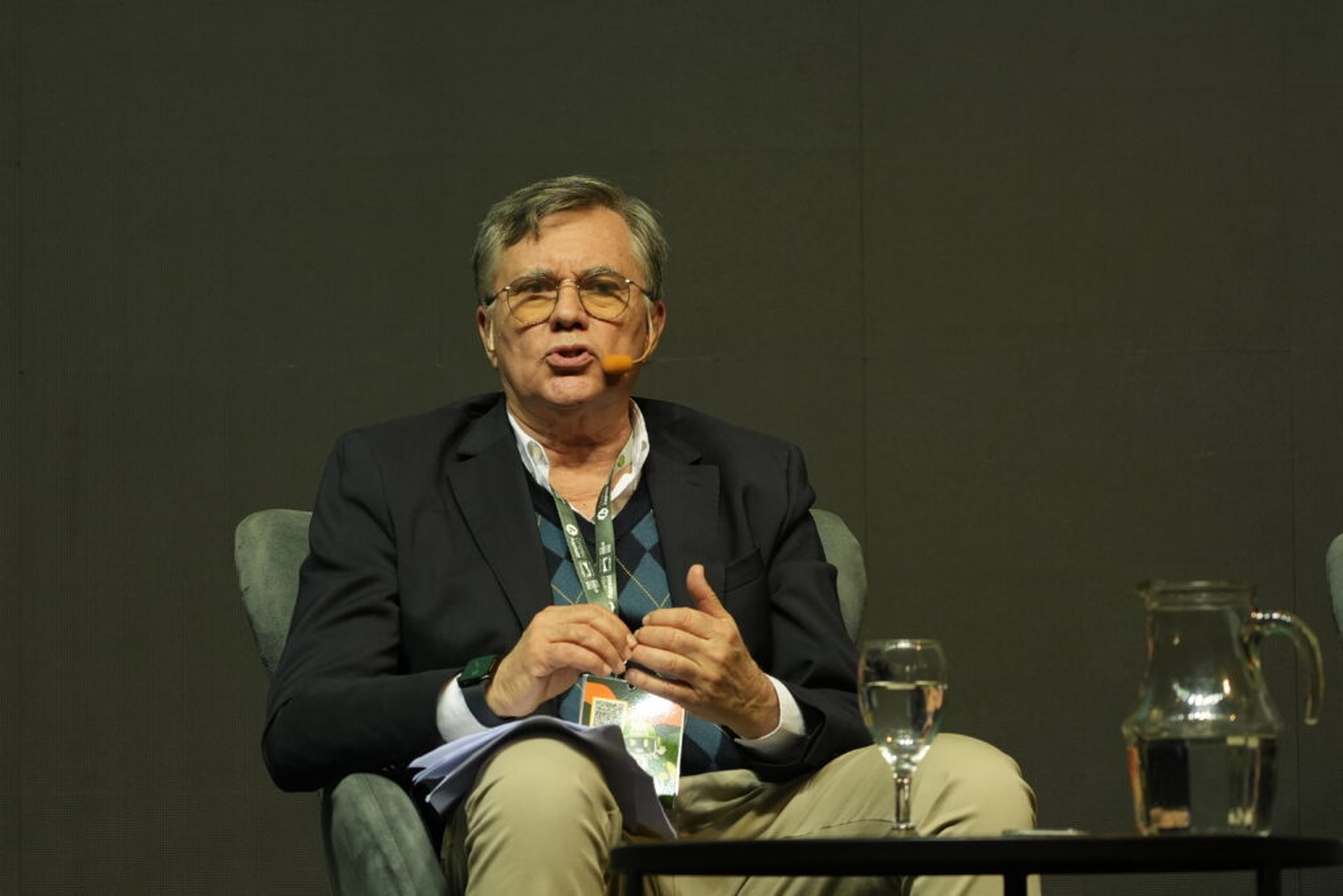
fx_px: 5857
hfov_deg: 13.1
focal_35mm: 157
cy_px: 448
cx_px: 672
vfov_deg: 8.7
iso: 1000
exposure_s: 1/320
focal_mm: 105
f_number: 4
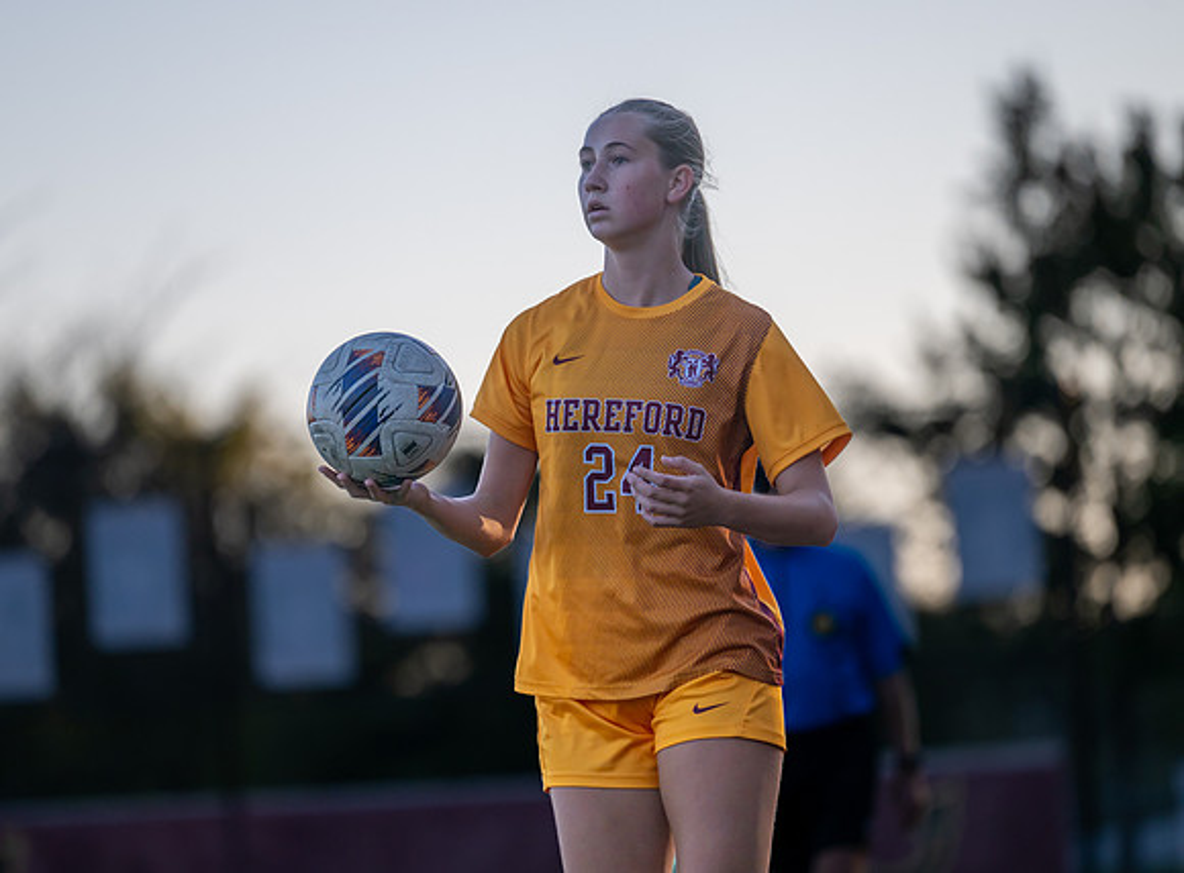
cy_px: 435
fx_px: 9096
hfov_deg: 7.4
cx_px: 560
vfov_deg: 5.5
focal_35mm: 267
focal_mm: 200
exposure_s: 1/3200
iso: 400
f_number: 2.8
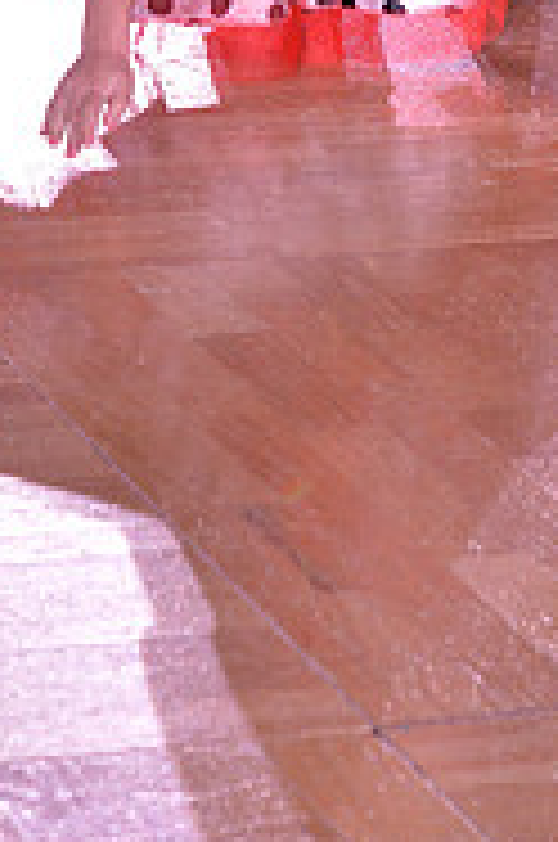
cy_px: -347
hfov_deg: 3.9
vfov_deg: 5.9
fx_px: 8121
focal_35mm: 348
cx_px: 304
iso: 2000
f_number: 6.3
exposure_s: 1/250
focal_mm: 112
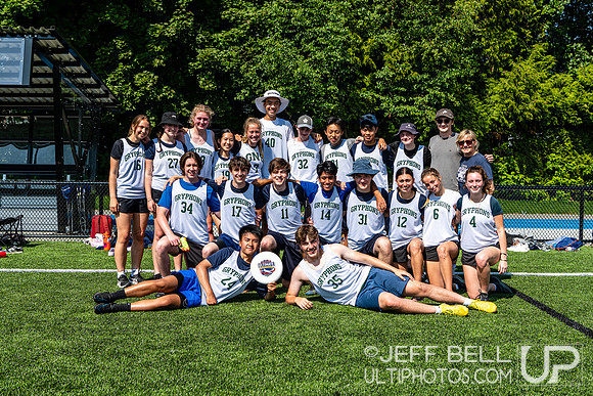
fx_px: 744
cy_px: 189
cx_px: 295
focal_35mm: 45
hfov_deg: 43.5
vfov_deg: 29.8
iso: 90
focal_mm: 38
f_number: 5.6
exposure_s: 1/640
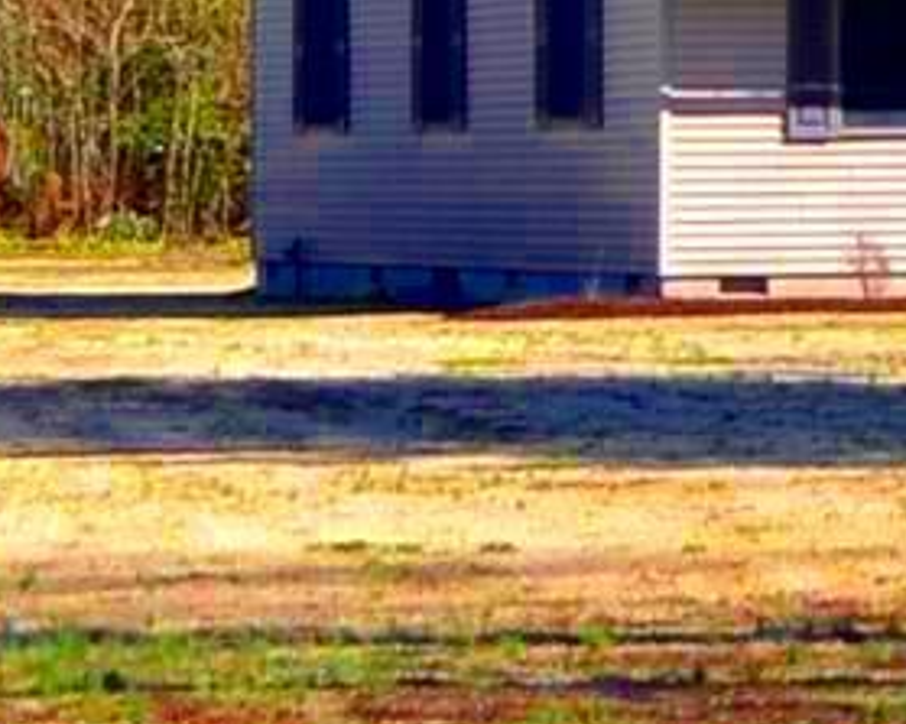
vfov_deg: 4.9
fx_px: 8283
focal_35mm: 309
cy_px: -558
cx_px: 1721
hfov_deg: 6.1
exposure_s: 1/200
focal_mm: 30
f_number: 6.3
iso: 100
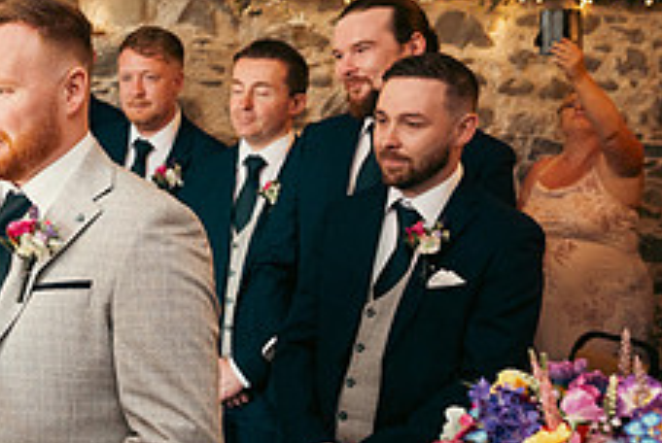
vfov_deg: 18.4
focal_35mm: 74
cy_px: 299
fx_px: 1363
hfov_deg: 25.7
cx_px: -20
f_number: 3.5
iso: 1250
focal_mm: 29
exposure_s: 1/160
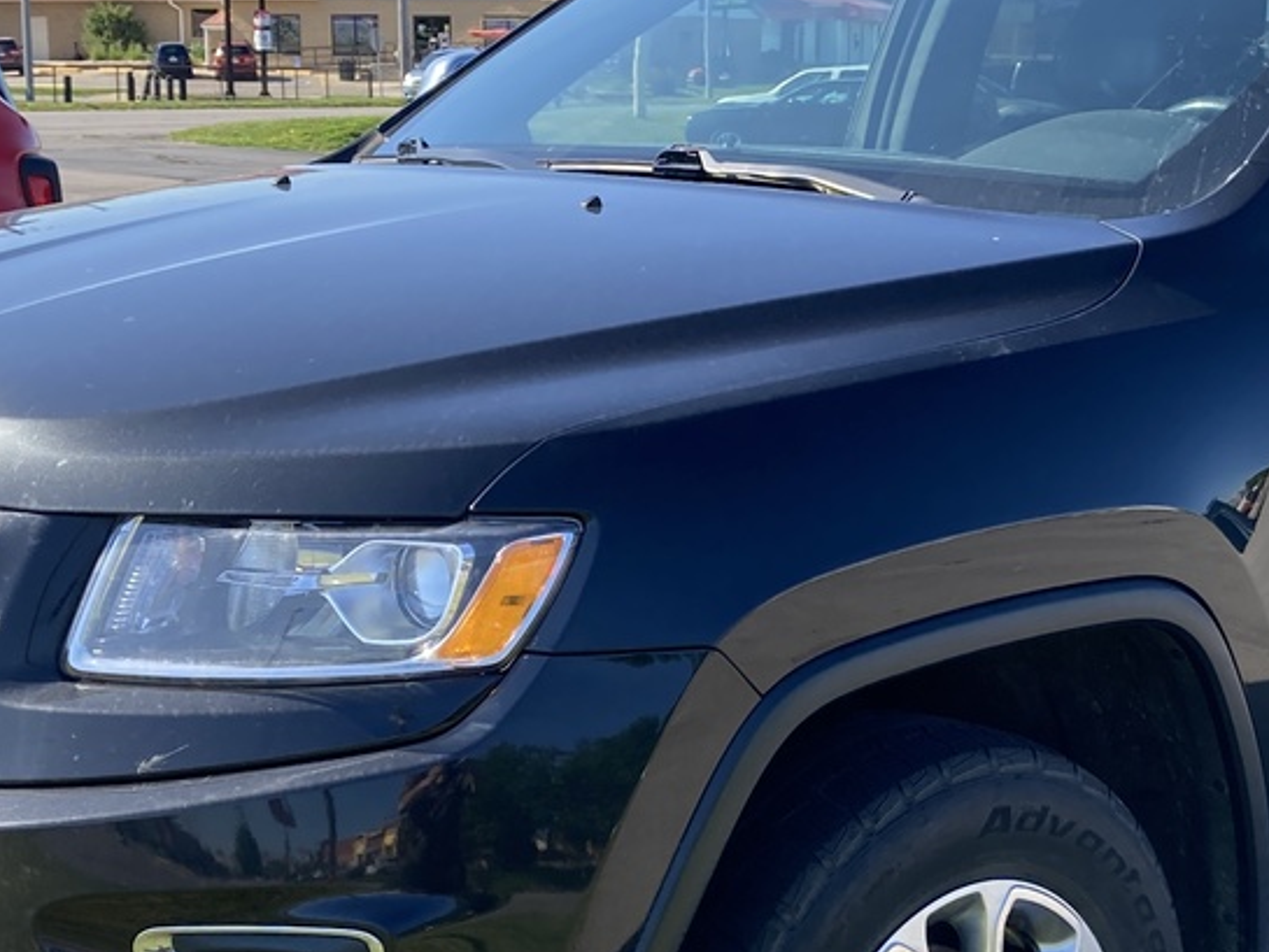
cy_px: 661
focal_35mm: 74
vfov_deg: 19.8
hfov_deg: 26.1
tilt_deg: -15.0
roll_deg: -1.2
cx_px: 887
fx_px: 2713
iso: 20
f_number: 1.8
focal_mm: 3.99
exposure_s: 1/639
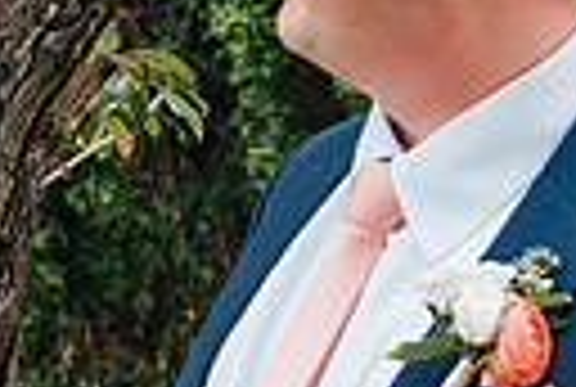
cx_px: -315
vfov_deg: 7.1
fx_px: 3111
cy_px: 25
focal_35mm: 194
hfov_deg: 10.2
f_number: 5
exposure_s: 1/100
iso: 400
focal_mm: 40
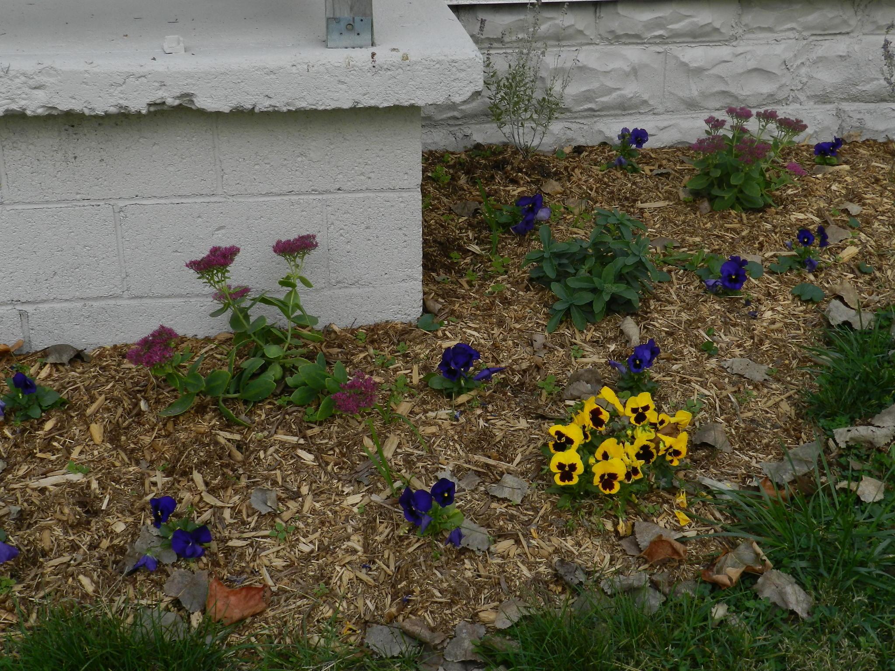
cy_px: 336
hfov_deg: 41.2
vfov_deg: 31.5
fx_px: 1189
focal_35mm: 46
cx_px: 448
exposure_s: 1/200
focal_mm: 8.1
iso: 160
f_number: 4.2
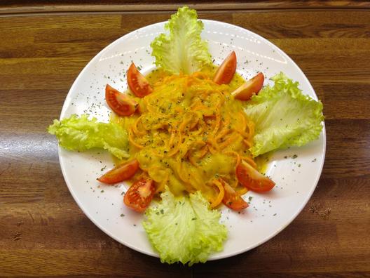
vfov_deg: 42.9
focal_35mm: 33
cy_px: 139
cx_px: 185
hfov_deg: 55.4
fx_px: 353
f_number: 2.4
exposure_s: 1/40
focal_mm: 4.12
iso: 50
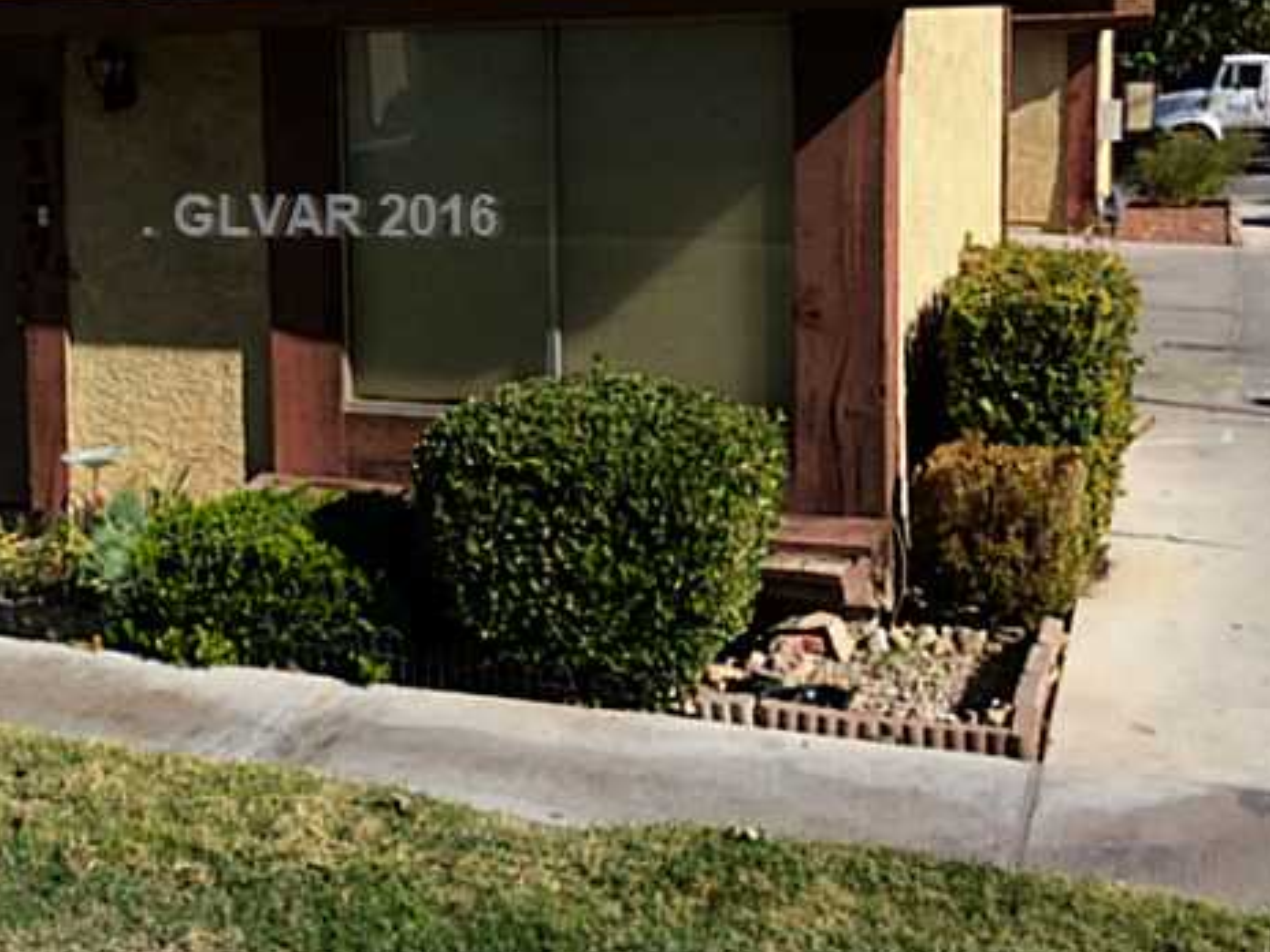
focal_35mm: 50
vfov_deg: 28.6
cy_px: 216
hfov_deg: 37.3
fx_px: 1834
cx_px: 323
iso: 32
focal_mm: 4.15
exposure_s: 1/2160
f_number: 2.2
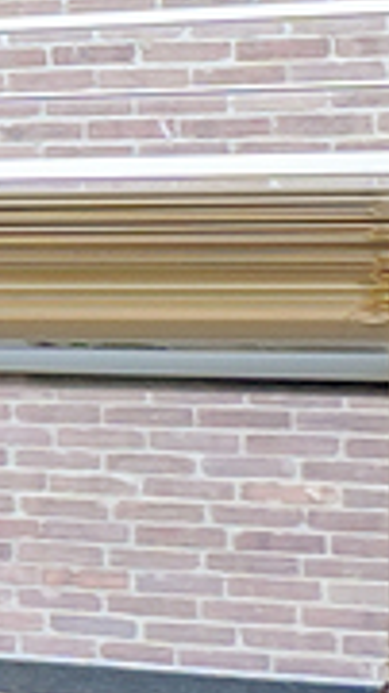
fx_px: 2884
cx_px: -2538
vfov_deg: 13.7
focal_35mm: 157
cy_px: 208
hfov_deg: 4.1
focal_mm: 10
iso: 400
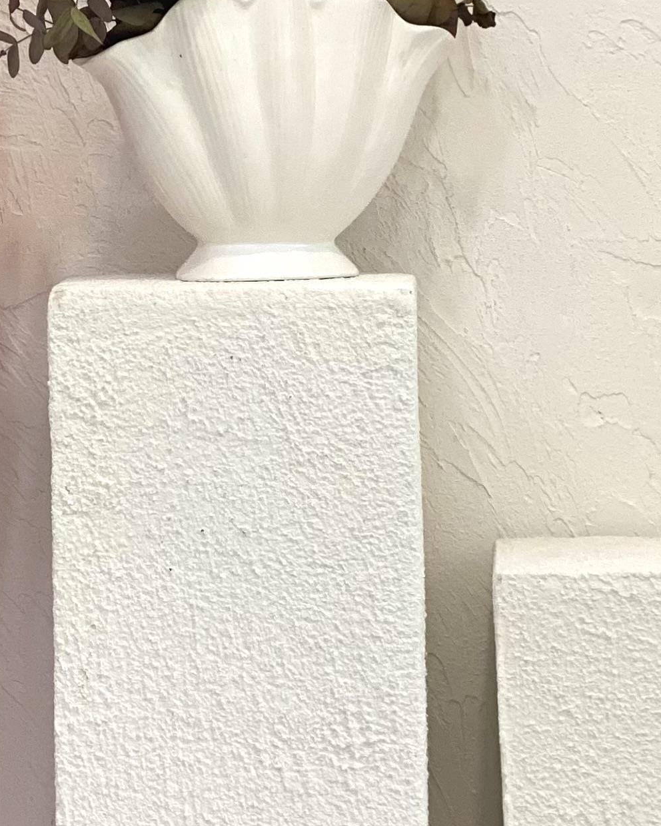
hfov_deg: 9.3
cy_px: 287
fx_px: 3986
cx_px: -238
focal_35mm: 163
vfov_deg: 11.8
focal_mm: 6
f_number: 2
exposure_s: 1/122
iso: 50
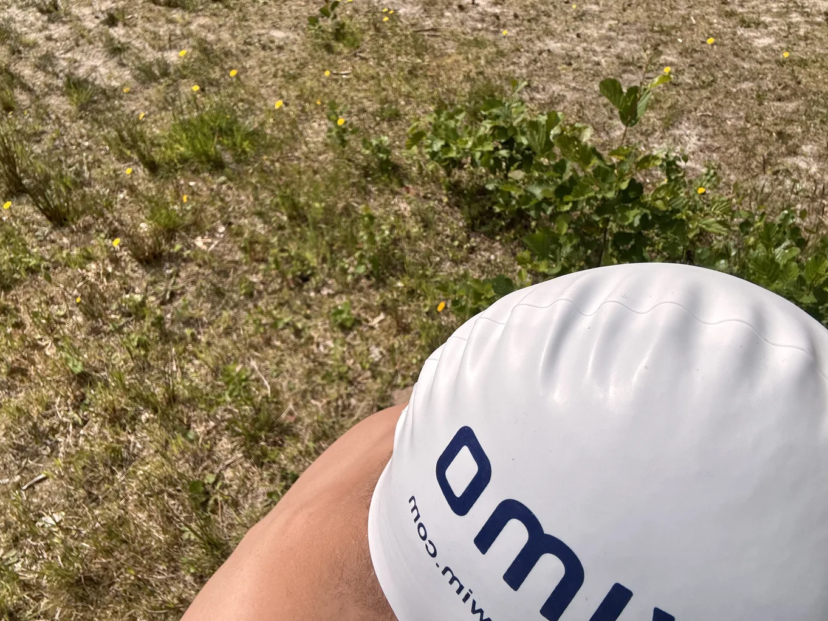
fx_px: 646
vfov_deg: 51.3
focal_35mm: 27
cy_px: 307
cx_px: 412
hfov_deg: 65.3
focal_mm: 2.69
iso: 25
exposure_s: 1/1541
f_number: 1.9
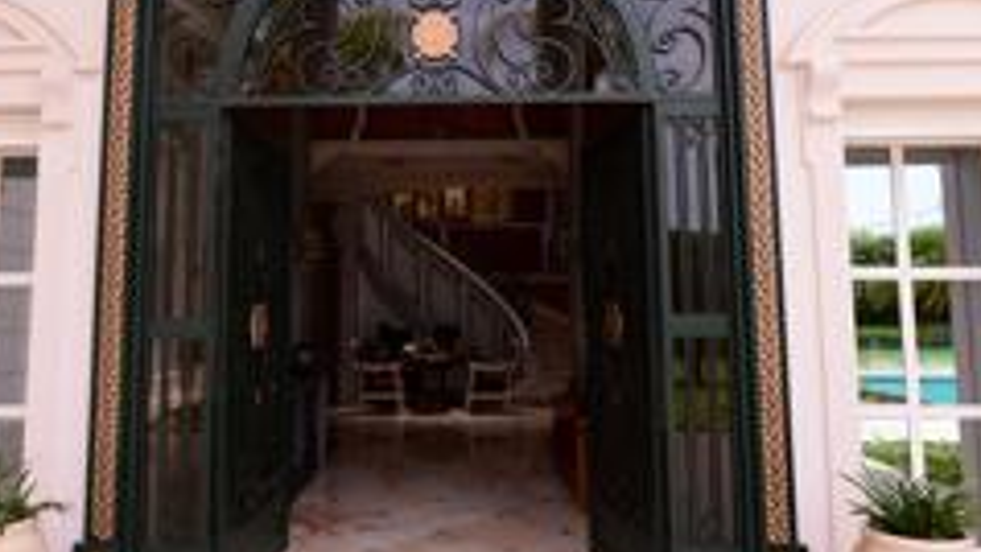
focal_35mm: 28
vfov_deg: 41.4
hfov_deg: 67.7
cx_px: 433
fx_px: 729
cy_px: 227
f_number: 7.1
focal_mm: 16
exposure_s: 1/200
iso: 160
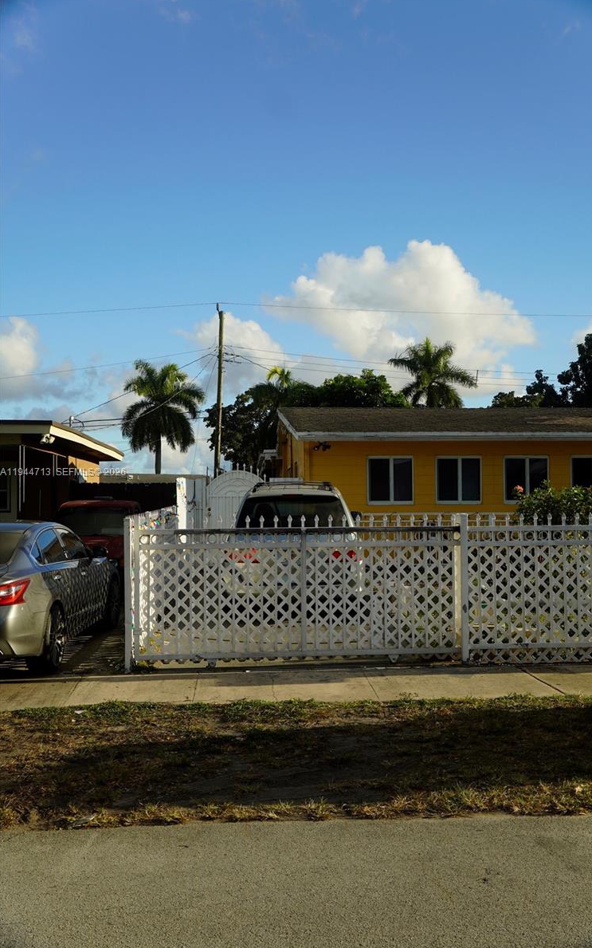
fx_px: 955
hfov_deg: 34.4
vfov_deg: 52.8
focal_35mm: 37
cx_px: 317
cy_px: 473
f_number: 5
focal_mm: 24
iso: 100
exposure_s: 1/250
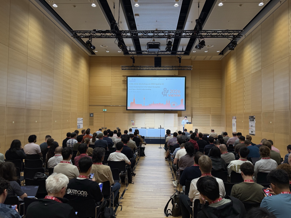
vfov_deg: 54.9
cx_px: 150
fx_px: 210
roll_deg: -0.3
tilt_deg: +2.2
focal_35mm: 25
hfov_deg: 69.4
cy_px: 111
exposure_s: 1/75
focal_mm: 6.76
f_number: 1.78
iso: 125
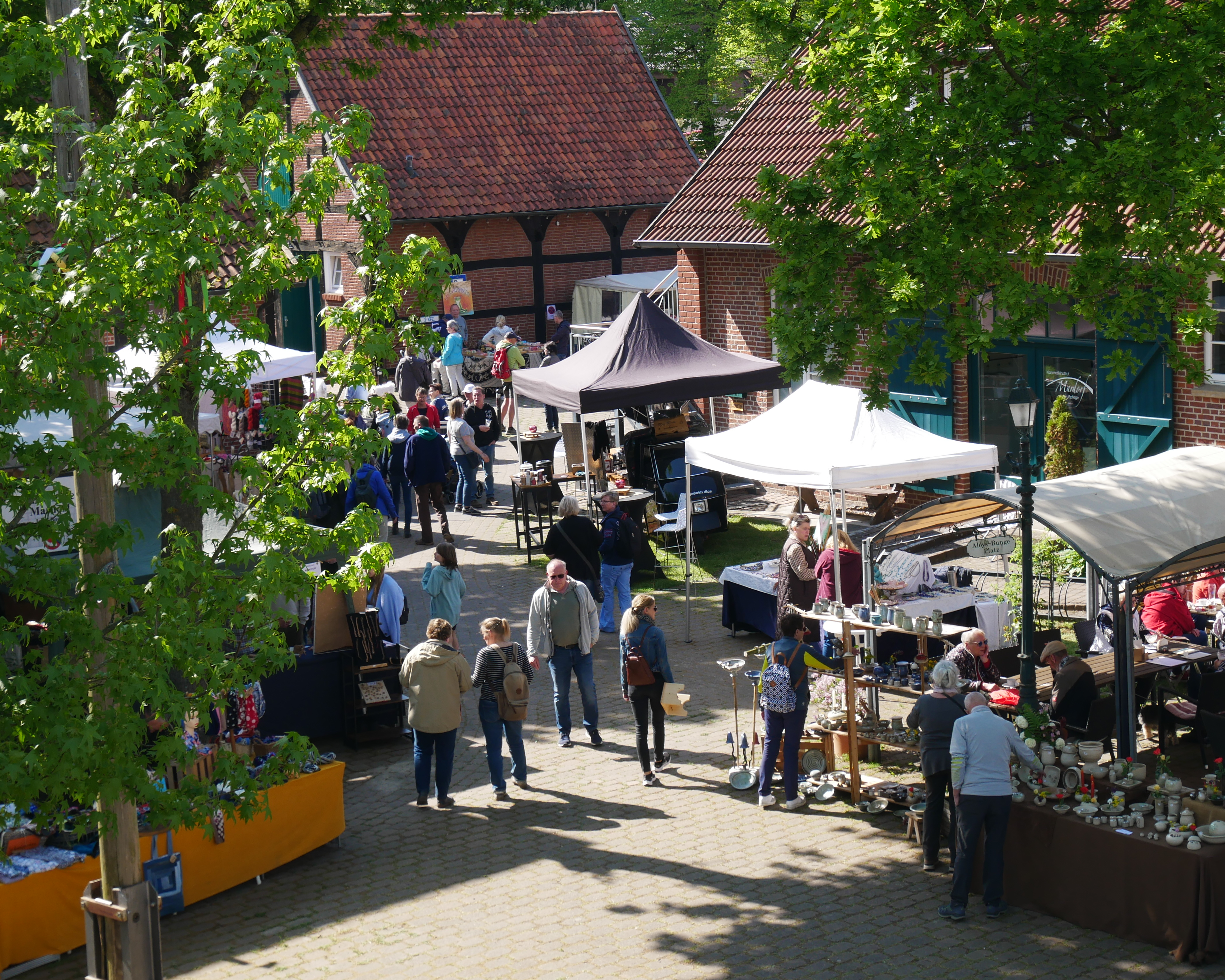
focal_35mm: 70
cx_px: 644
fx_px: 2538
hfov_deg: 27.1
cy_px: 457
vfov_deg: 21.9
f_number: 7.1
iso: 200
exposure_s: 1/160
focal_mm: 30
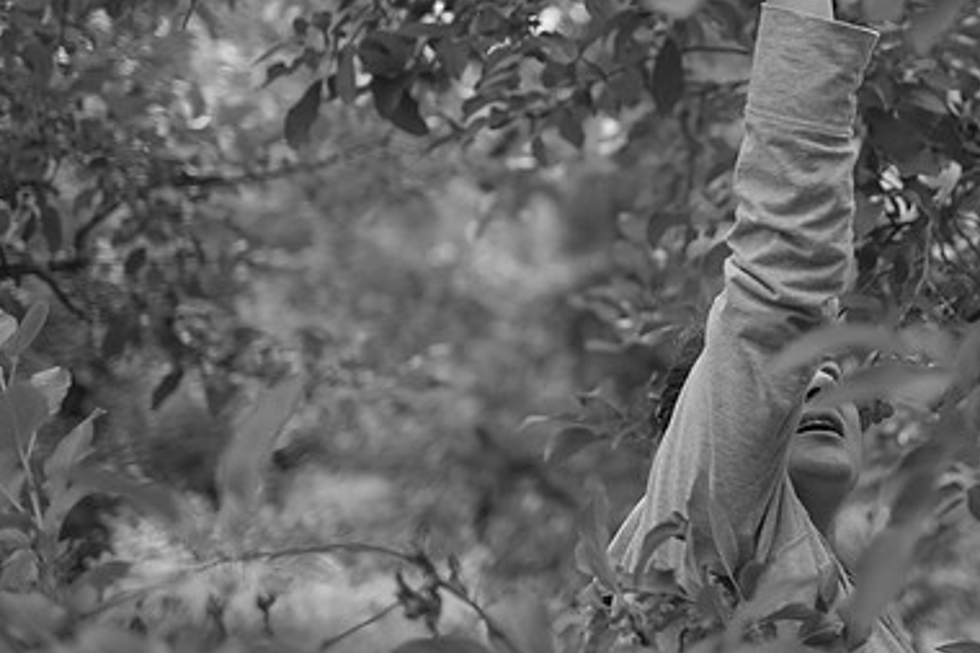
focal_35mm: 81
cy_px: 205
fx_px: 2204
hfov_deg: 24.8
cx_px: 738
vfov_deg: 16.8
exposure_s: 1/450
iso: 200
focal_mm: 35
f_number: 1.4
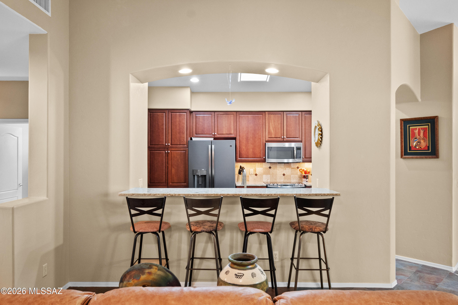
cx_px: 229
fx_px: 305
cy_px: 152
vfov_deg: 53.1
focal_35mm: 24
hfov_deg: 73.7
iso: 1250
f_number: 6.3
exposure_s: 1/10
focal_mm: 16
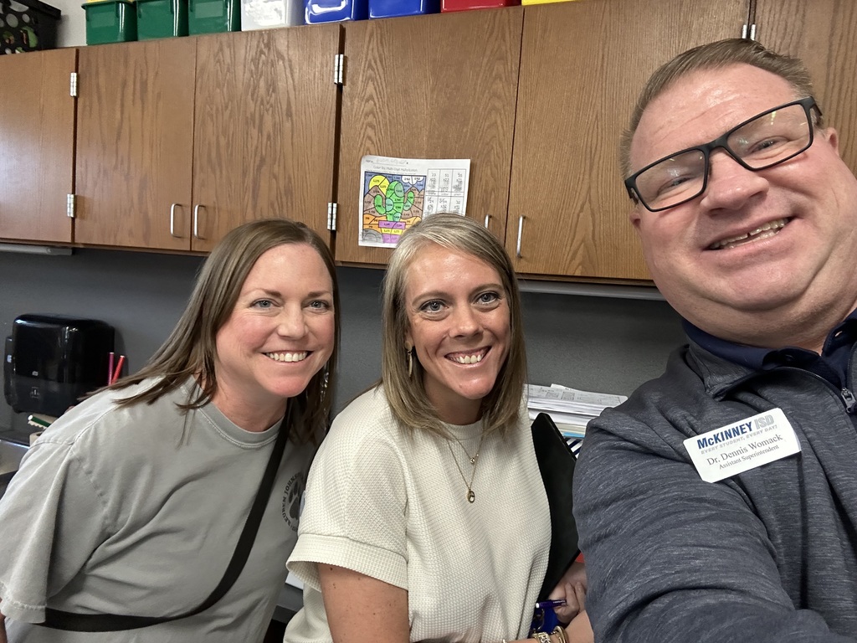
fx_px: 569
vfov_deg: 58.9
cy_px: 322
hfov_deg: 73.9
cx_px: 428
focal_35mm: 23
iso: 160
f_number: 1.9
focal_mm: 2.69
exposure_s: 1/60
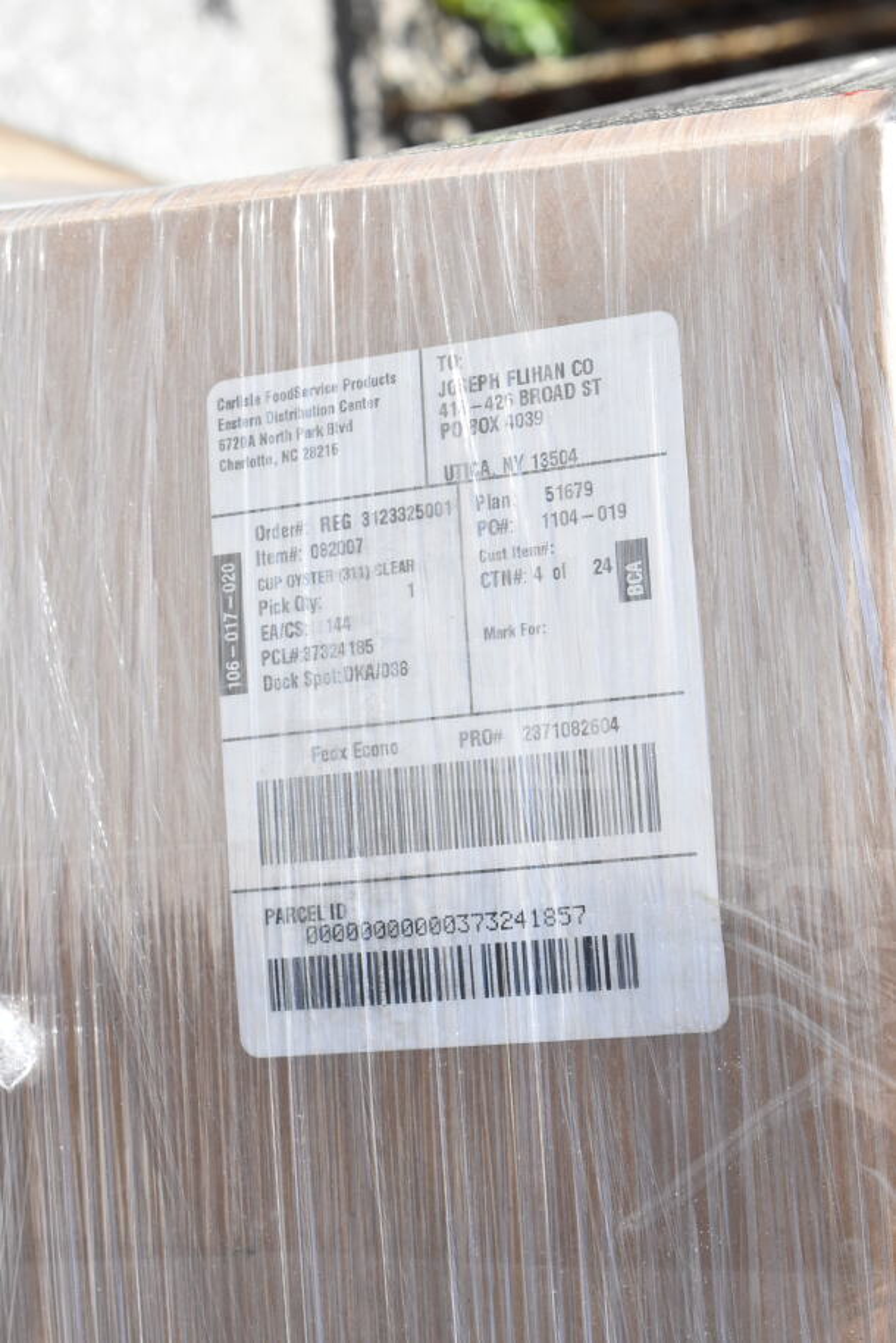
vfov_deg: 24.6
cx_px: 448
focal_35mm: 82
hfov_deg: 16.6
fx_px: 3077
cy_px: 672
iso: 1600
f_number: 13
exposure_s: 1/500
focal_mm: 55
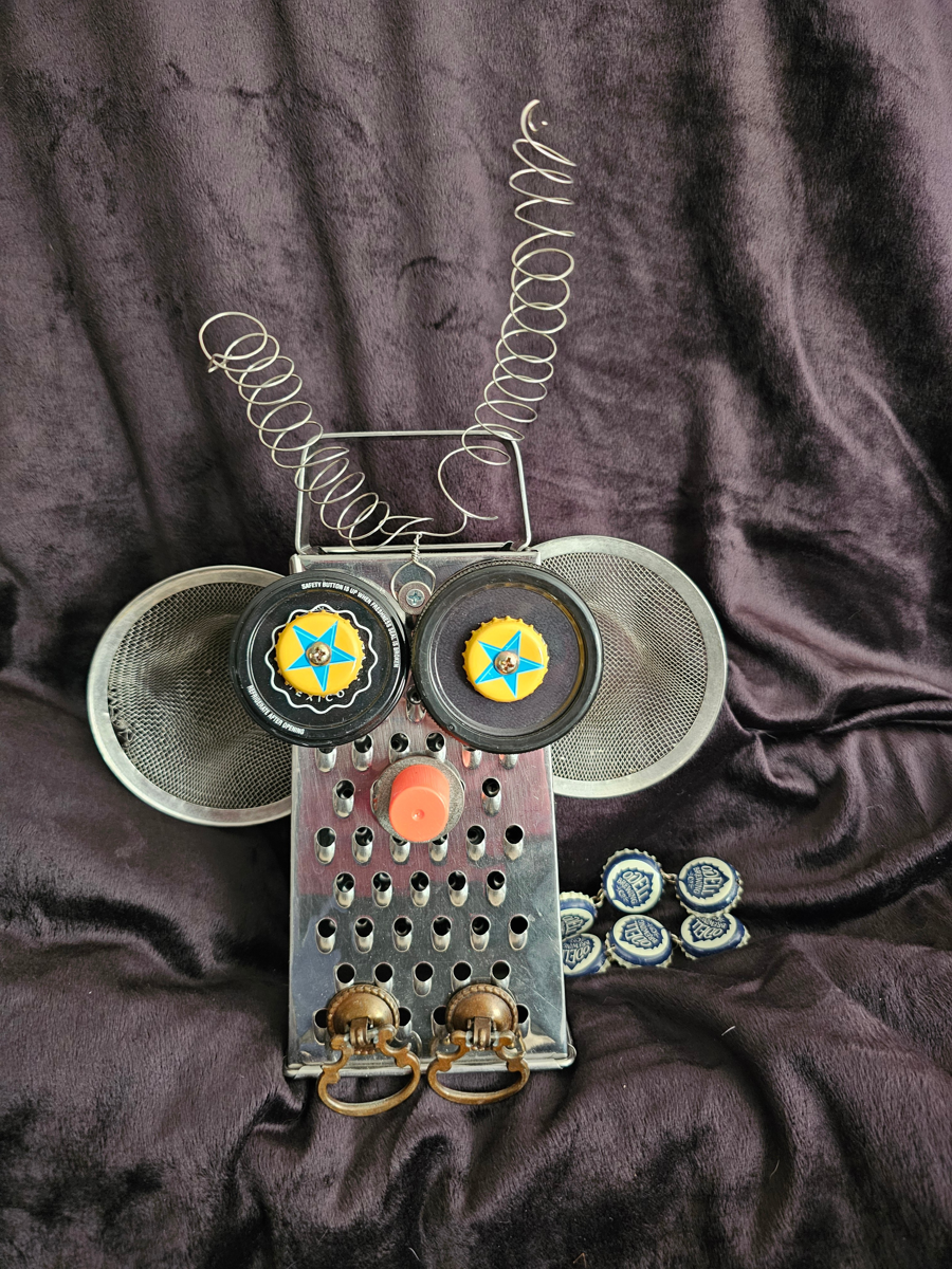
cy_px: 634
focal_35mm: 23
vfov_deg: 73.9
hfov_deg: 58.9
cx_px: 476
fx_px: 843
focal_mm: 6.3
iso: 500
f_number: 1.7
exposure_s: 1/24
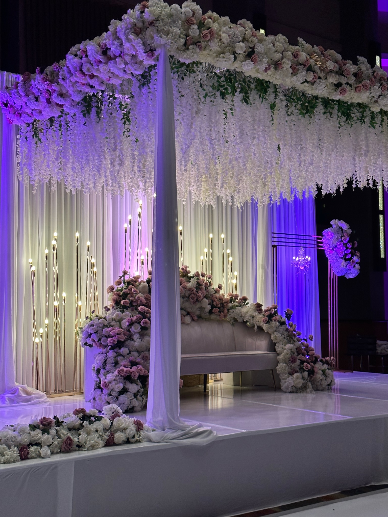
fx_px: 718
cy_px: 258
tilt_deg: +5.2
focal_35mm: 48
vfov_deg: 39.7
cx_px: 194
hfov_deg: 30.3
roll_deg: -0.4
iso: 125
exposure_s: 1/60
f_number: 1.78
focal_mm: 6.86
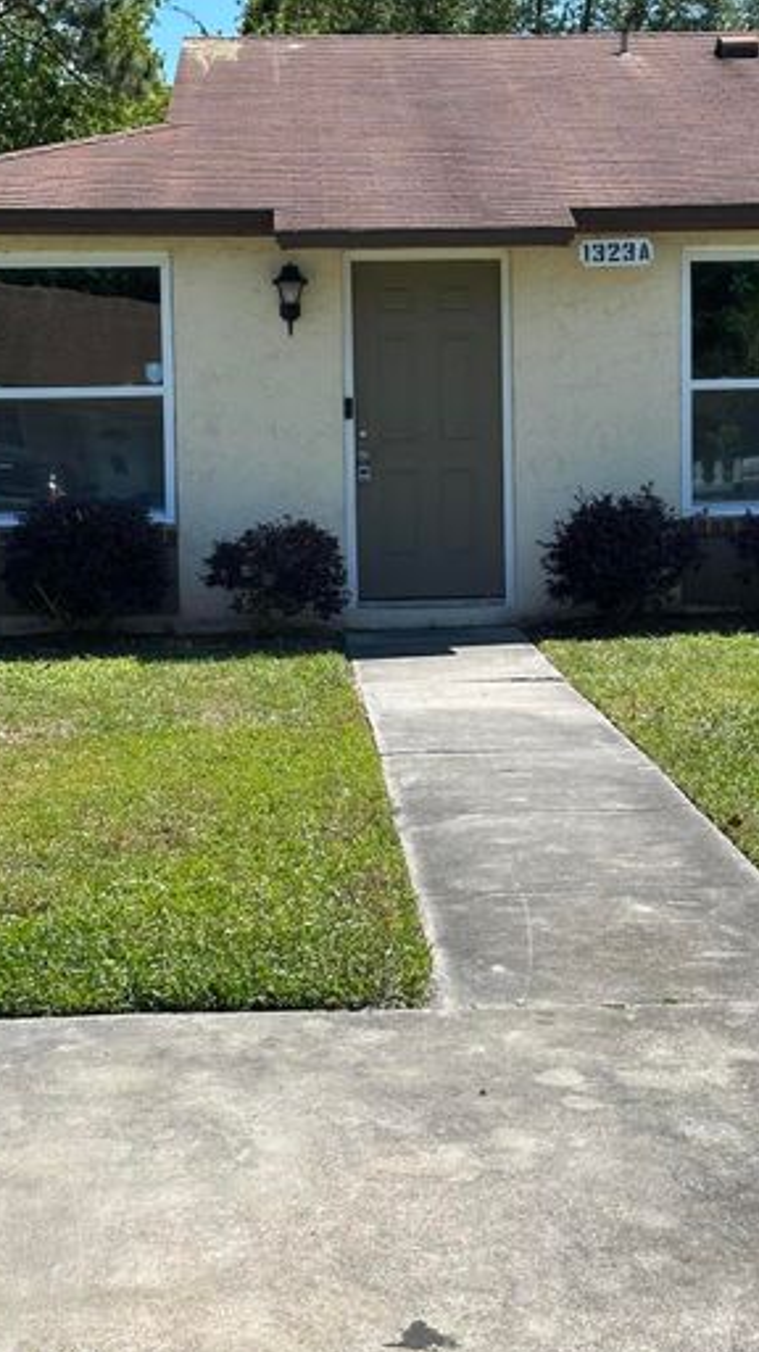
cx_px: 411
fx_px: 2437
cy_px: 581
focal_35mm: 68
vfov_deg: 31.0
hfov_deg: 17.7
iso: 64
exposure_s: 1/3155
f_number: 1.78
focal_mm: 6.86
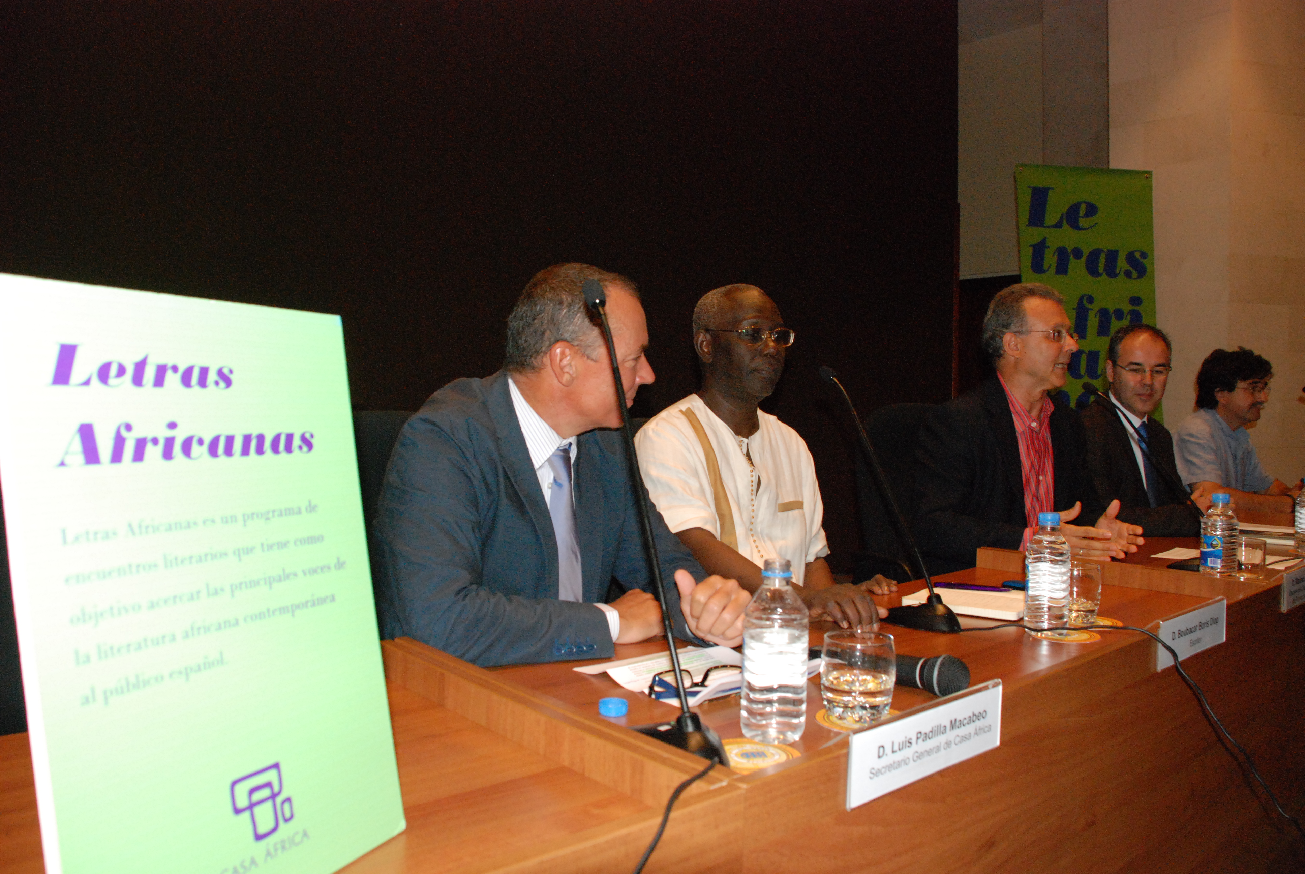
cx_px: 652
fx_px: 980
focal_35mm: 27
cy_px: 437
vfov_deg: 48.0
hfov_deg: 67.3
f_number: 5.6
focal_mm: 18
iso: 1250
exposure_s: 1/60
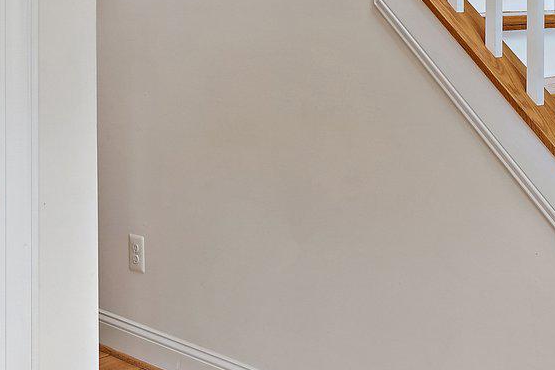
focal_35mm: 59
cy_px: 12
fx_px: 910
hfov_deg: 33.2
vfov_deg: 22.2
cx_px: 423
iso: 400
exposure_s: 1/3
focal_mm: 16
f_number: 8
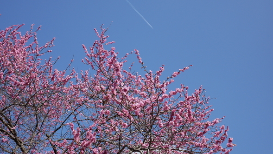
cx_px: 139
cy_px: 66
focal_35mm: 40
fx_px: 289
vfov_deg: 29.6
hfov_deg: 50.5
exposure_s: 1/400
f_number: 8
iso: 200
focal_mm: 18
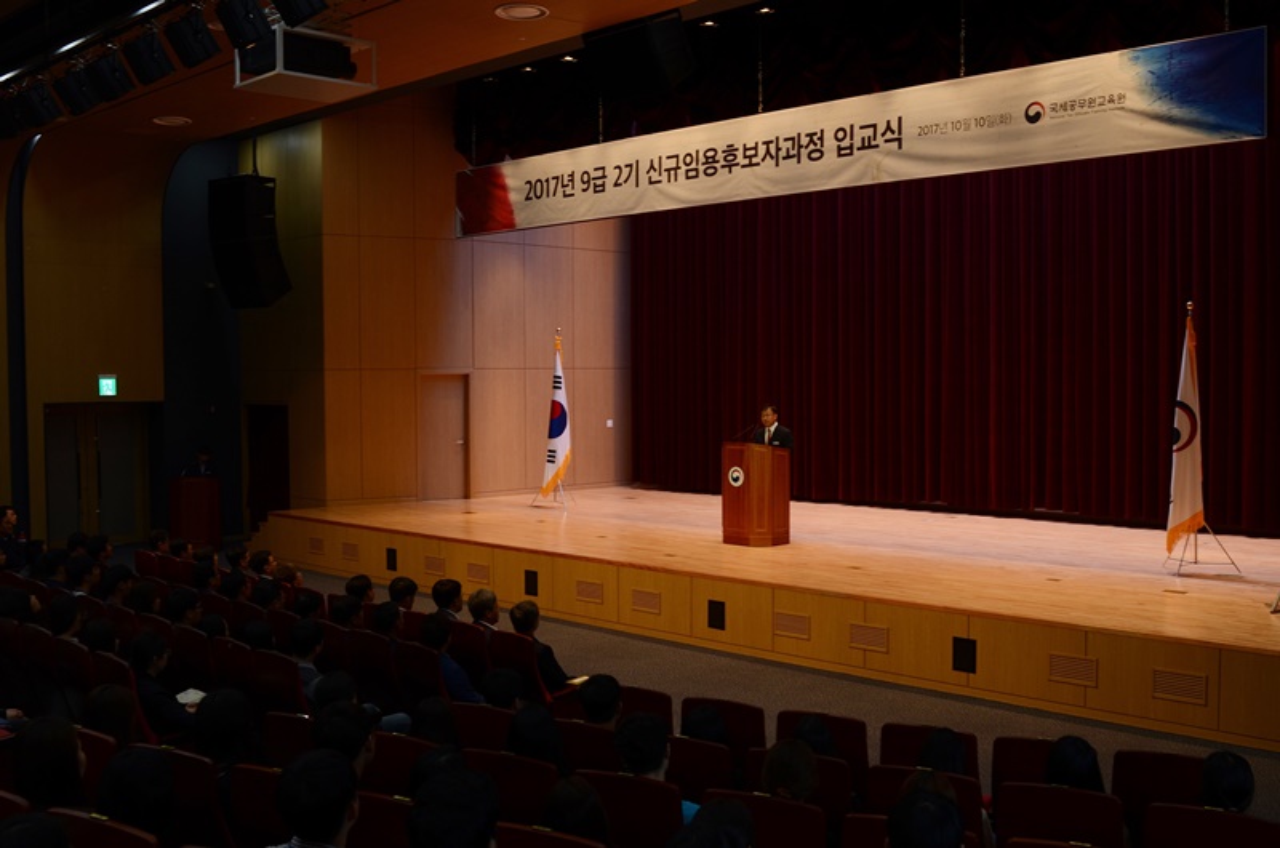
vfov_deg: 36.7
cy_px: 424
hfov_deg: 53.2
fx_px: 1277
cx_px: 640
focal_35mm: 36
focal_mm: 24
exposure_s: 1/60
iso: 250
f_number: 5
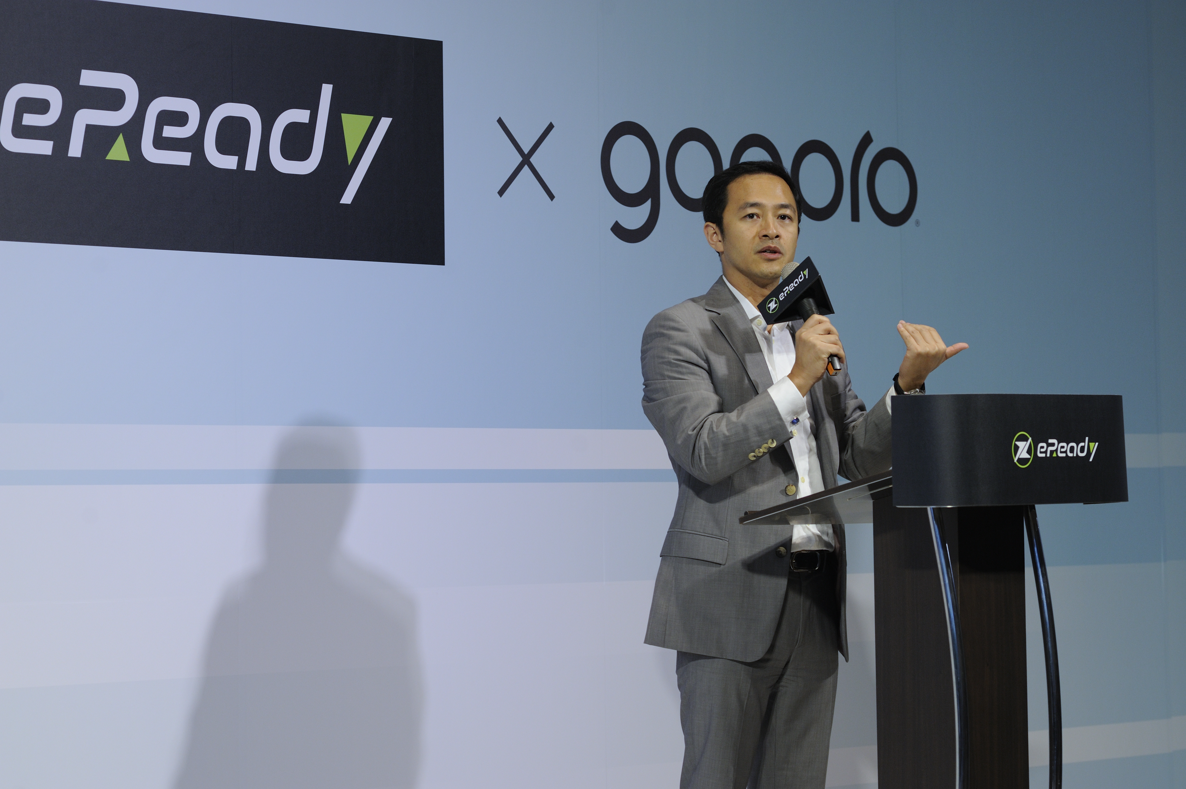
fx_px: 3457
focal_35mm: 105
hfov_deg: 19.5
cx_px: 593
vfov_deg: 13.0
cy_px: 394
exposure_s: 1/160
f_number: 4
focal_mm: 105
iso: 800
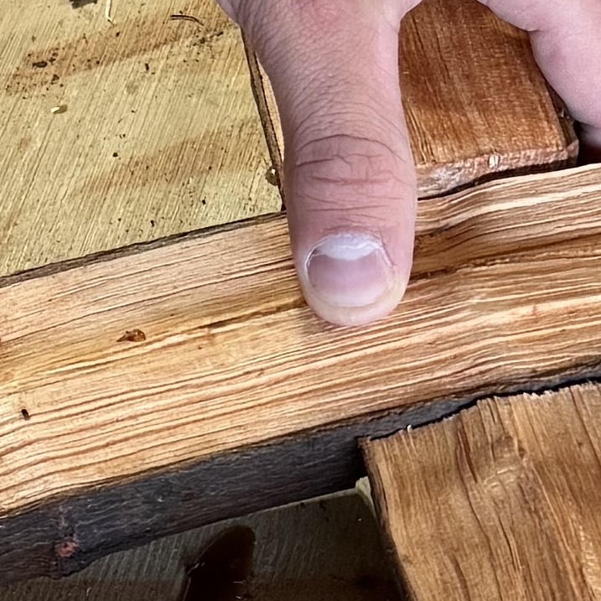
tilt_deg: -29.8
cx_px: 260
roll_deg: +4.3
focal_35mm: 169
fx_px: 3320
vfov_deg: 10.0
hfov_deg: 10.3
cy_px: -280
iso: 200
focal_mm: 6.76
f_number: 1.78
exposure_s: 1/119
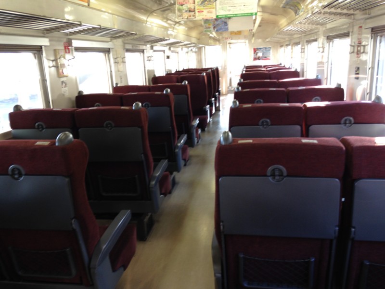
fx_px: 367
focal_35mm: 33
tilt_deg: -14.7
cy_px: 144
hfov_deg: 55.4
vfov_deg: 42.9
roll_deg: +4.1
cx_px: 192
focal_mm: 4.12
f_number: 2.4
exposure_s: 1/20
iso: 50
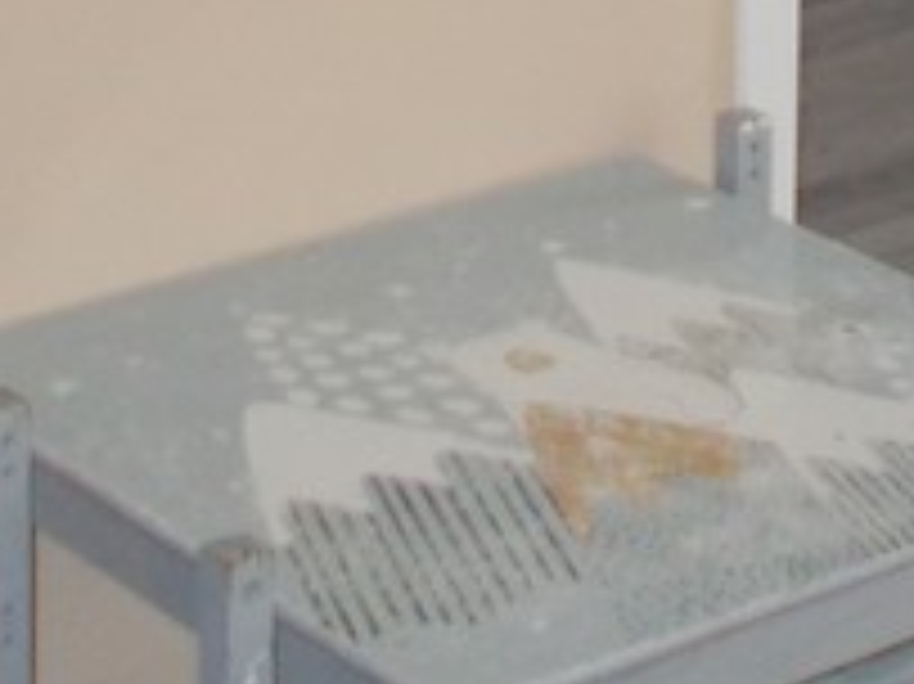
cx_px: 828
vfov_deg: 9.0
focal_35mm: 154
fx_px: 4064
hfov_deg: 12.7
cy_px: -738
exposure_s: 1/25
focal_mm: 4.6
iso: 200
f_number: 3.2
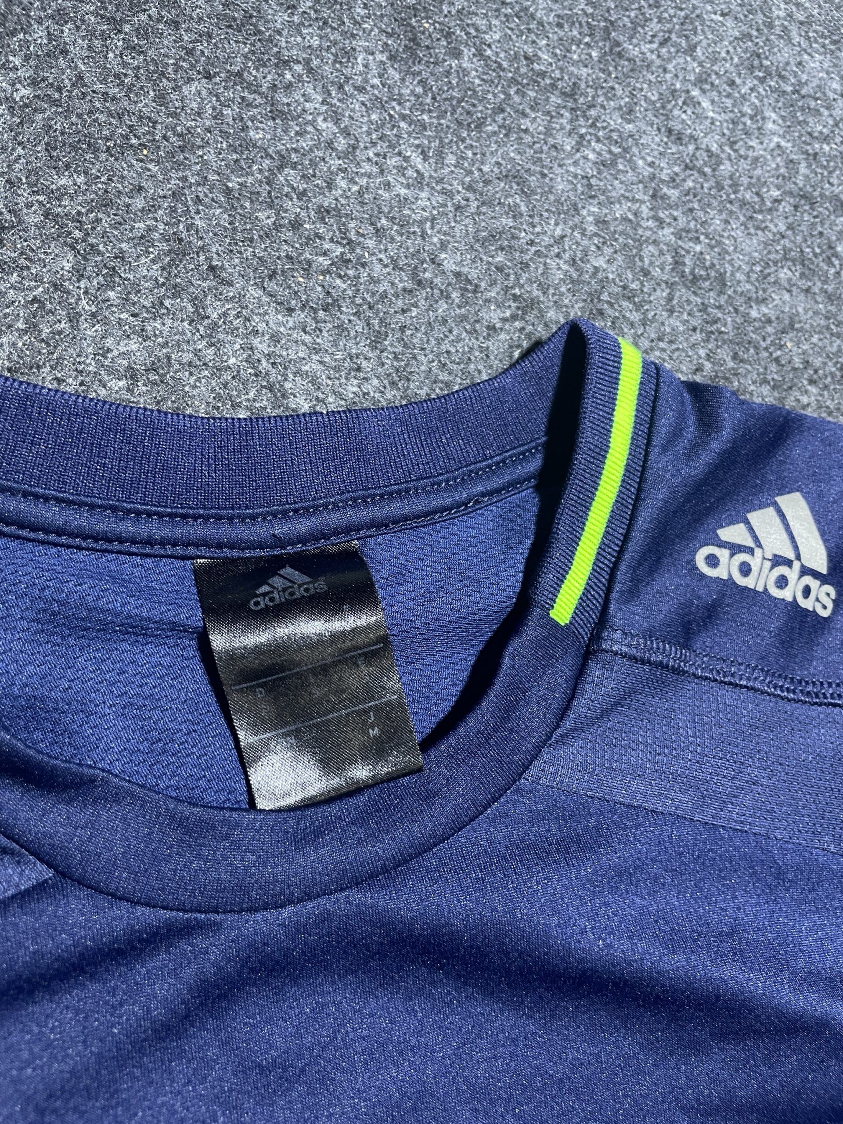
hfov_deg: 53.1
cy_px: 562
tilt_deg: -44.3
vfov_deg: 67.3
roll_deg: -19.4
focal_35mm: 26
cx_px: 422
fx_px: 844
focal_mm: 4.2
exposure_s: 1/50
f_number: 1.6
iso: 160
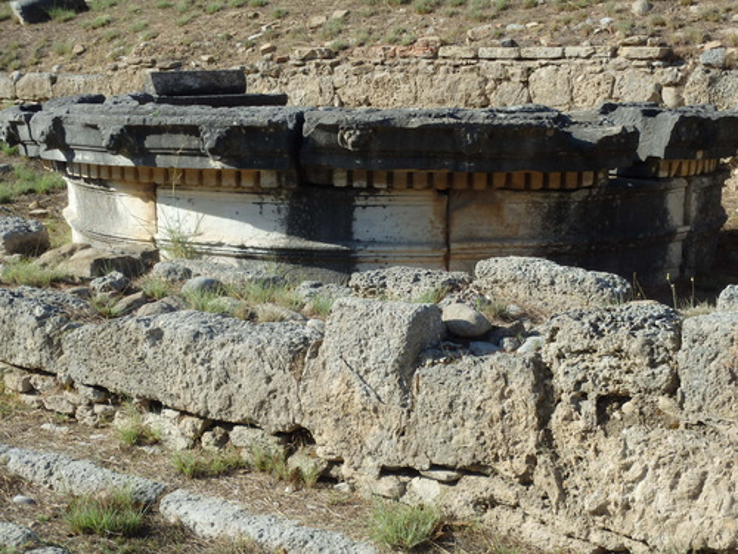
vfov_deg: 26.1
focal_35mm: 56
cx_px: 369
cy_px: 277
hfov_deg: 34.3
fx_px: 1194
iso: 125
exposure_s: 1/500
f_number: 5.1
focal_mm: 10
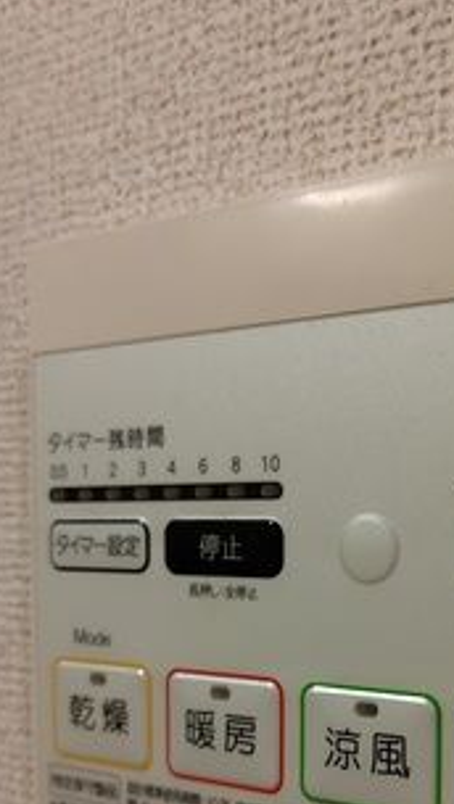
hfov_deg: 25.8
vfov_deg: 43.4
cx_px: 327
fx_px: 983
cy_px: 580
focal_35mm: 46
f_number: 1.9
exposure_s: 1/60
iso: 407
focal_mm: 5.6
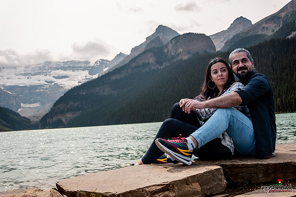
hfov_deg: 54.4
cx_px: 148
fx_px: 288
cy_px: 98
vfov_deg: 37.9
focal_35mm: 35
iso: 200
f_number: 6.3
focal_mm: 35
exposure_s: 1/640
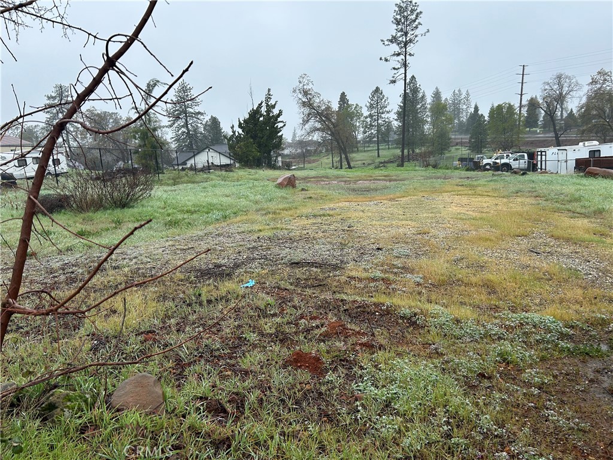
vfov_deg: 53.1
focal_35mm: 26
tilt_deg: -11.6
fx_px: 460
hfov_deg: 67.3
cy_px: 230
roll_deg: +2.2
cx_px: 306
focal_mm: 5.7
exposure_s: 1/1645
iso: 50
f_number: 1.5
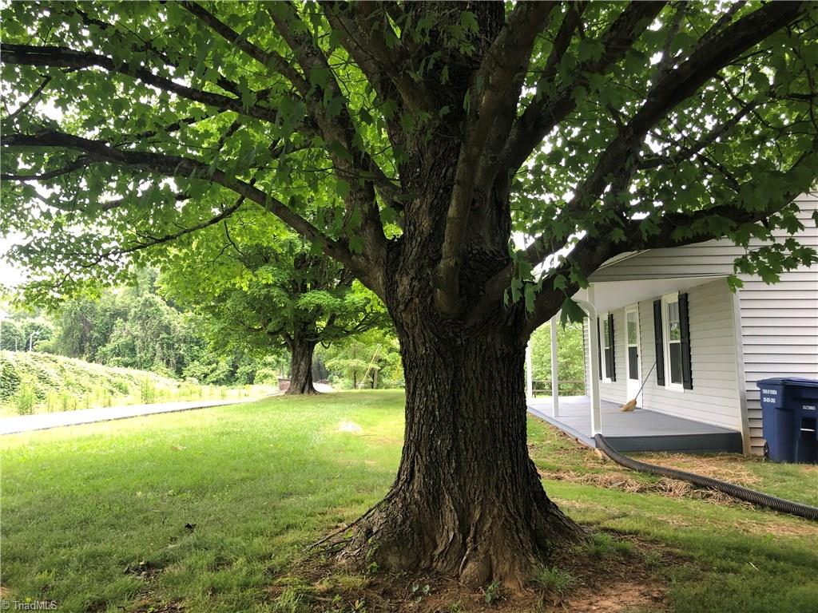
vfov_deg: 49.7
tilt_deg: +4.3
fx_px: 662
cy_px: 306
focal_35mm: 28
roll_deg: +0.6
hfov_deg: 63.4
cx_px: 409
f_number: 1.8
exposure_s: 1/30
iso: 25
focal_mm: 3.99
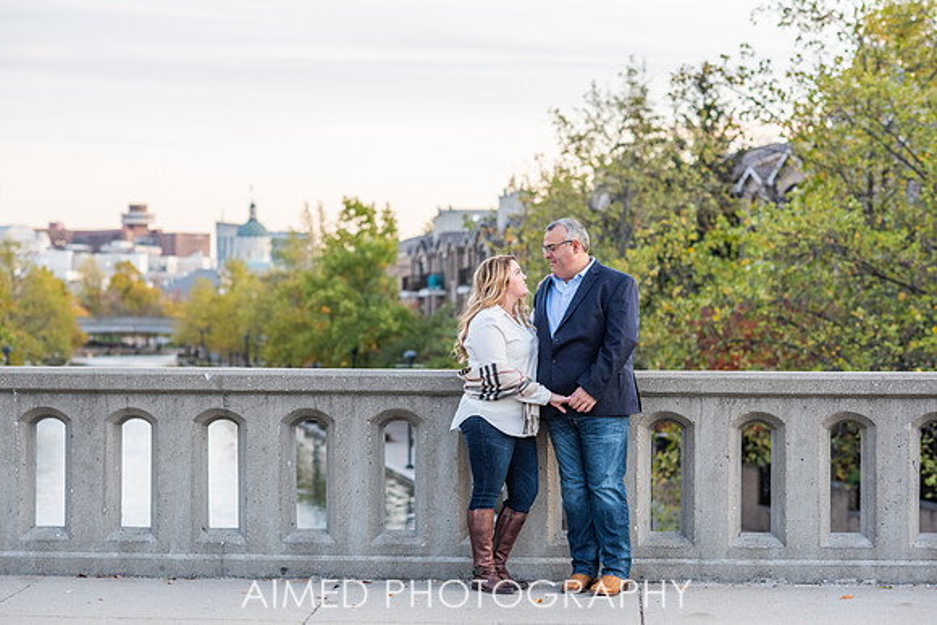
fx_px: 2285
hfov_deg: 23.2
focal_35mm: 88
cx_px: 468
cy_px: 312
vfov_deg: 15.6
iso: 1000
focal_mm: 85
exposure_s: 1/250
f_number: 3.2
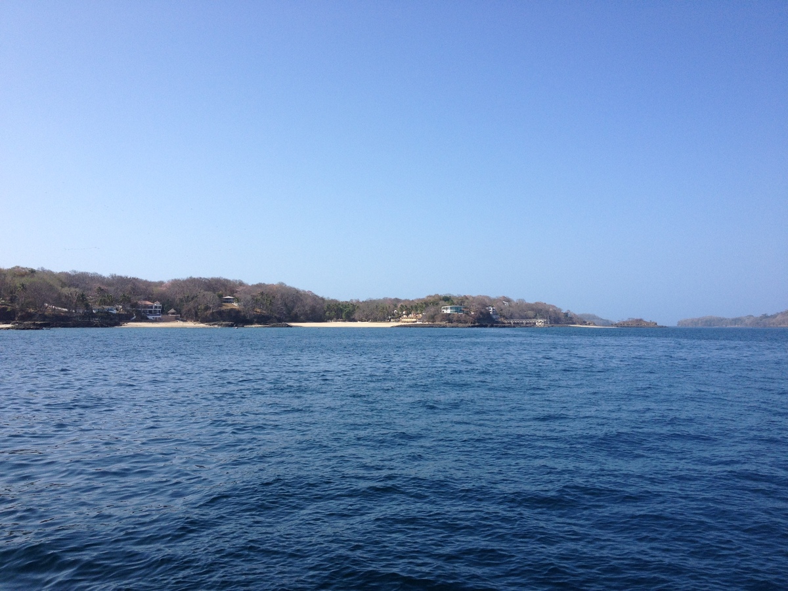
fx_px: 797
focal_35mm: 35
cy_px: 296
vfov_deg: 40.7
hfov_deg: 52.6
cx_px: 394
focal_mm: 4.28
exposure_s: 1/1842
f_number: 2.4
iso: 50
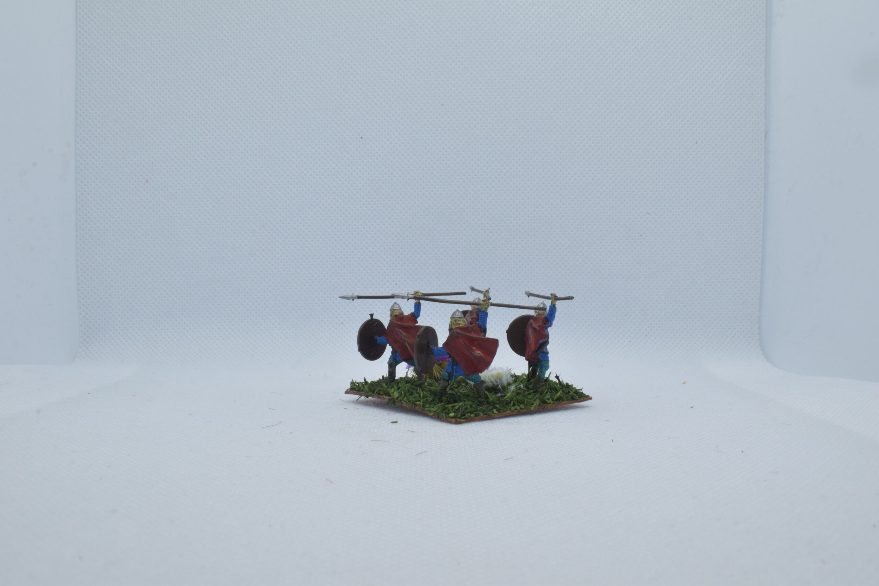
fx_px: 842
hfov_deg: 55.1
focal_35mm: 34
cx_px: 440
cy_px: 293
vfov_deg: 38.4
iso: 800
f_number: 22
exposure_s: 1/60
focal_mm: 23
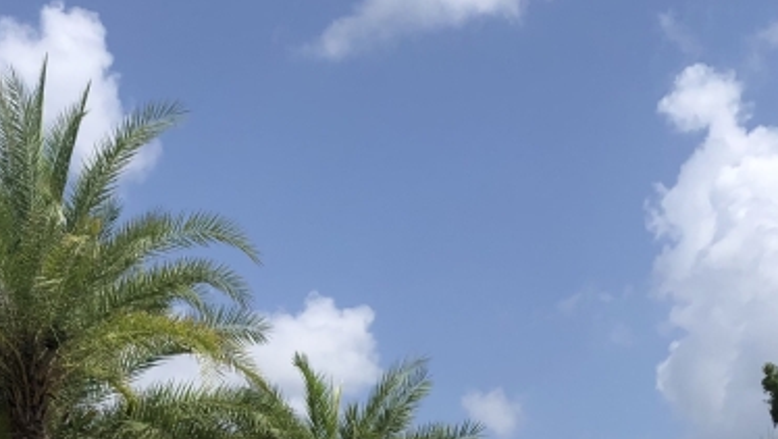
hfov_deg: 23.8
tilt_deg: +2.4
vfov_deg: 12.7
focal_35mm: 88
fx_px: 1817
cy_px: 755
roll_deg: +0.6
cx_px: 160
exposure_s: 1/3690
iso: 25
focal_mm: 3.99
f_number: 1.8
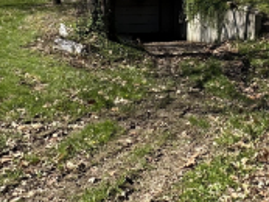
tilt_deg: -0.9
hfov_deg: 34.8
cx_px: 198
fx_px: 420
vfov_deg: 25.0
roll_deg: -0.7
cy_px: -26
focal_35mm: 54
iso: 50
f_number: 2.2
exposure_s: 1/812
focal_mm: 2.22
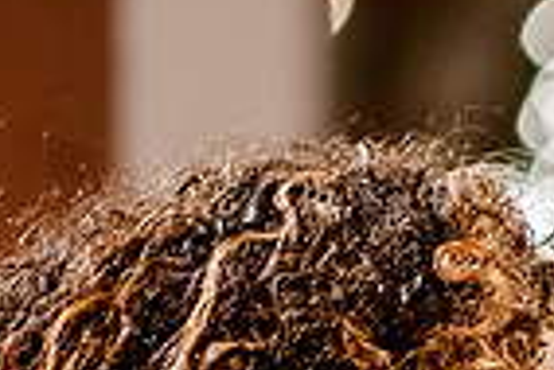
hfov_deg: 3.2
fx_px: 9936
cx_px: 550
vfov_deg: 2.1
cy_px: 730
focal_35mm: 645
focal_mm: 105
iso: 4000
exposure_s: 1/80
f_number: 2.8
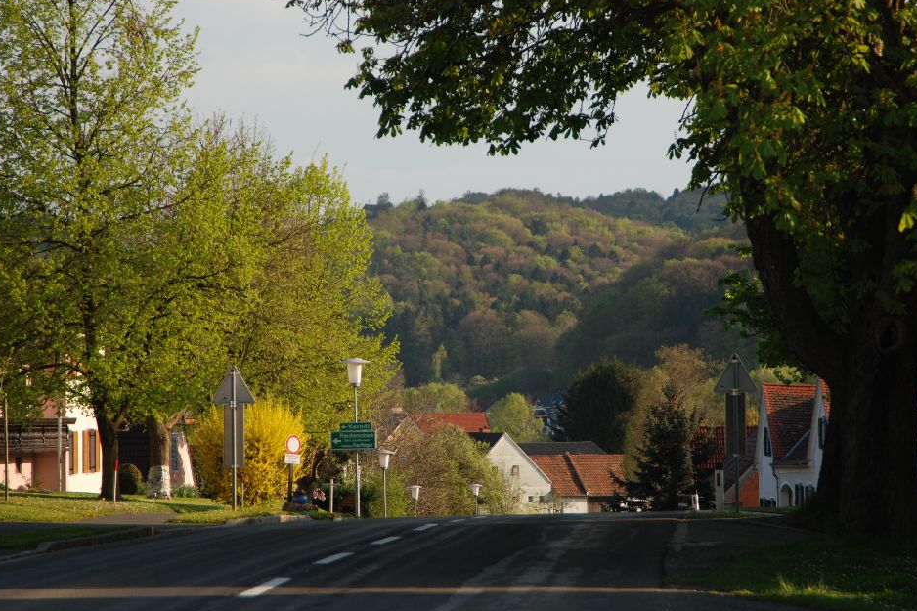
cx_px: 474
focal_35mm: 164
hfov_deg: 12.5
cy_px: 322
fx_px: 4176
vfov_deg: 8.4
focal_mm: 100
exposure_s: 1/200
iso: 100
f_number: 5.6
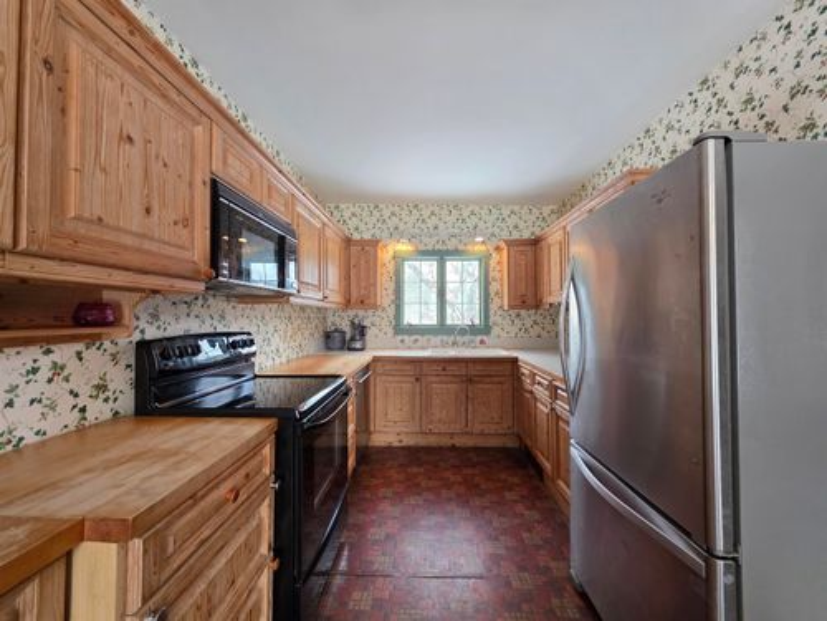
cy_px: 310
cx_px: 414
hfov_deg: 106.2
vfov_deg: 89.9
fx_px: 311
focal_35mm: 13
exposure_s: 1/120
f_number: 1.9
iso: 160
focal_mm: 2.2
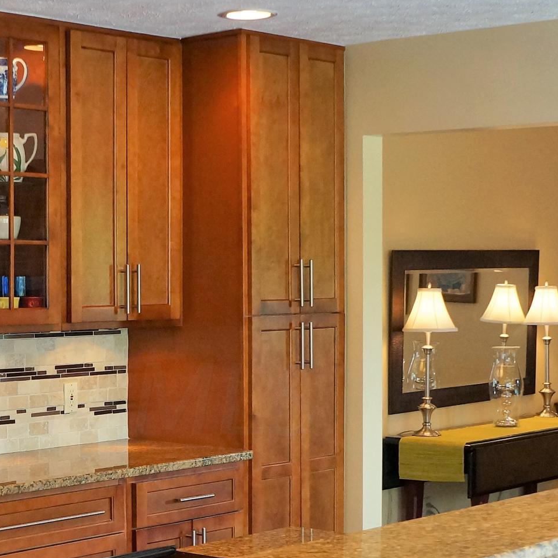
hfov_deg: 21.5
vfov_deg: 21.5
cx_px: 145
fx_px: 1459
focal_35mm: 80
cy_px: 399
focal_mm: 20
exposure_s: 1/160
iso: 1250
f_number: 4
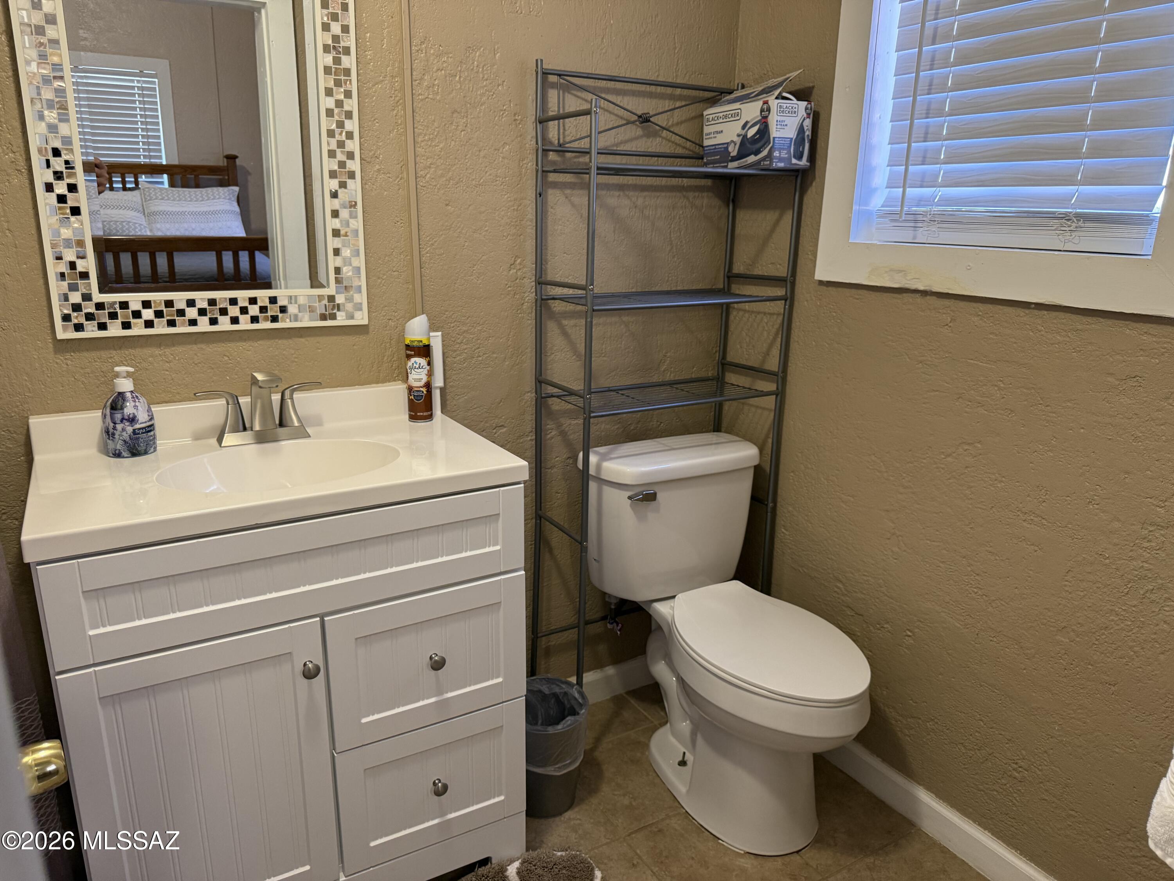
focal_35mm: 24
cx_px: 587
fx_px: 814
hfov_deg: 71.6
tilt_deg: -16.4
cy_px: 440
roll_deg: -0.6
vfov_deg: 56.8
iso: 320
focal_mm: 6.76
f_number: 1.78
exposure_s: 1/120
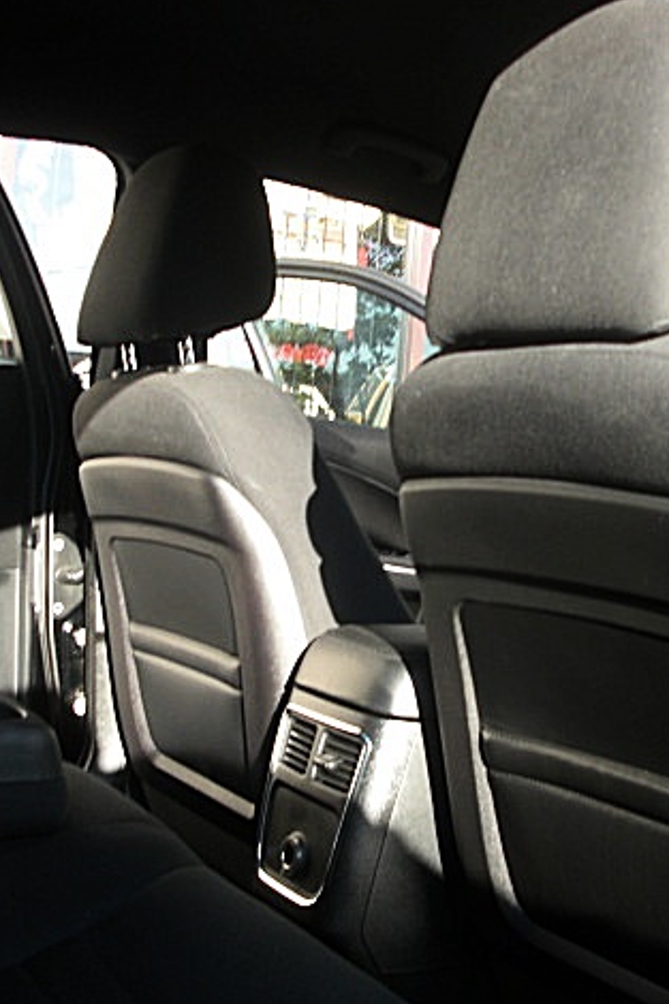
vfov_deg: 38.9
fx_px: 1423
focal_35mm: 51
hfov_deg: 26.4
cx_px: 391
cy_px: 500
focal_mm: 6.3
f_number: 2.8
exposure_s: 1/125
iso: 100
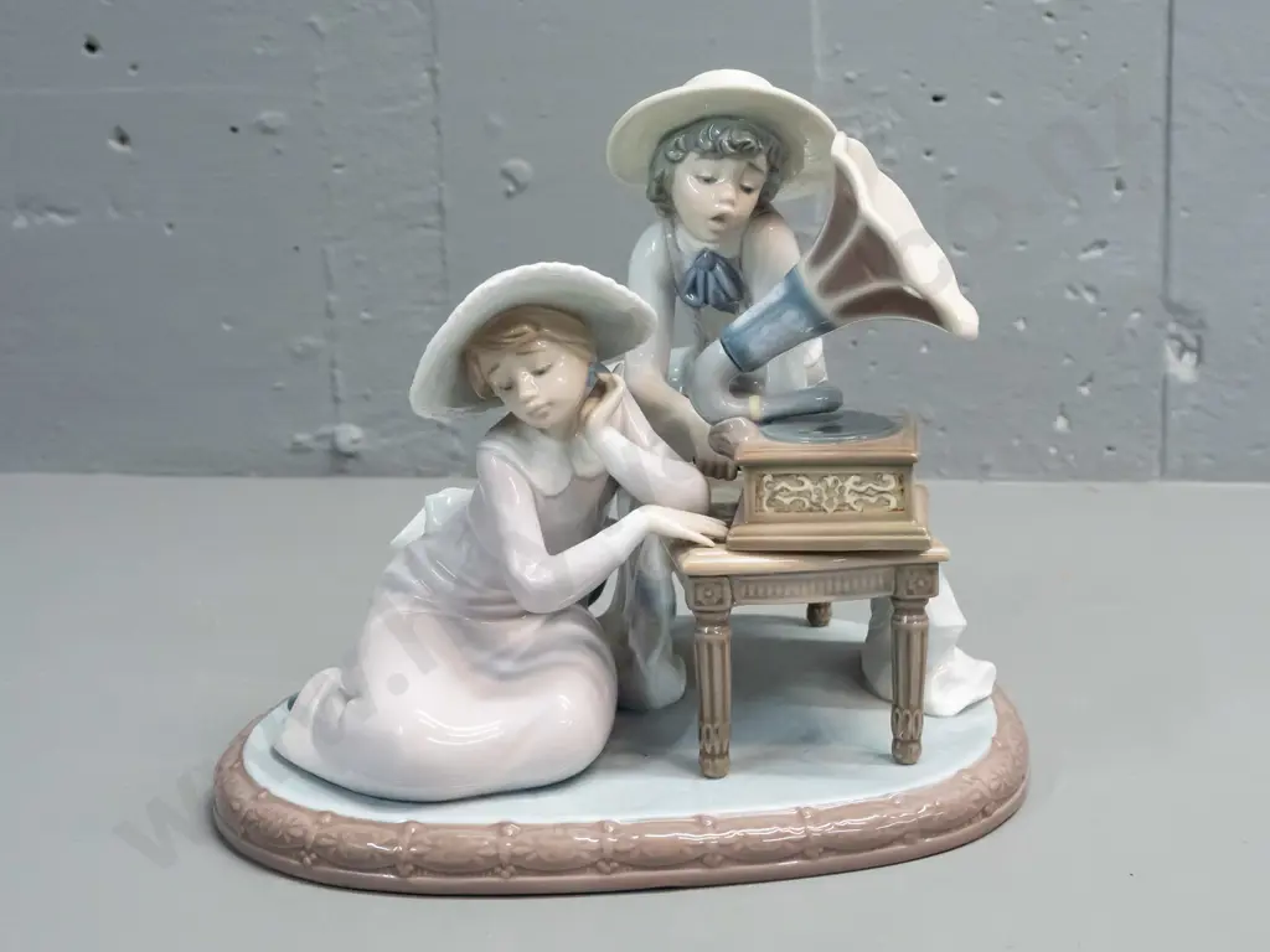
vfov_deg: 34.3
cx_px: 635
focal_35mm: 42
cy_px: 476
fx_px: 1541
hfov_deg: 44.8
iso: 3200
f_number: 5.6
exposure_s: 1/160
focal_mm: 21
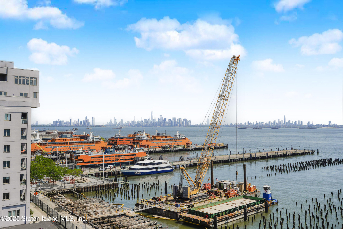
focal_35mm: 35
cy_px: 114
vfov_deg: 37.9
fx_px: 333
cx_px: 172
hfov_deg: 54.4
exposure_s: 1/640
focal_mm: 35
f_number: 8
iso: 100
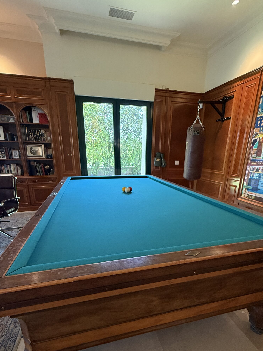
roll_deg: +0.0
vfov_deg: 86.7
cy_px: 211
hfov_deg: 71.6
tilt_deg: -17.9
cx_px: 134
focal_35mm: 18
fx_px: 182
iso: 320
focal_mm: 2.22
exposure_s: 1/50
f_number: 2.2
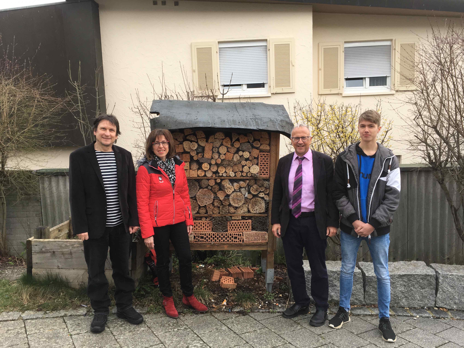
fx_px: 389
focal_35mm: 29
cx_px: 232
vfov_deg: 48.2
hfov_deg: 61.7
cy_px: 174
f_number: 2.2
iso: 32
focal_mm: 4.15
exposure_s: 1/100
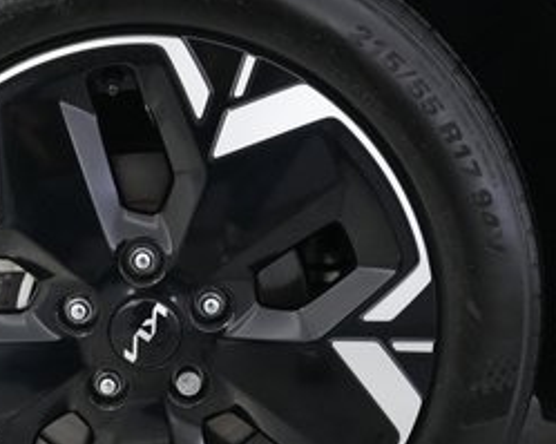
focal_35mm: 65
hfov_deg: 28.8
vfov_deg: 23.2
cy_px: 348
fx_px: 1069
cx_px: 145
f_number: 2.8
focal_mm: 27
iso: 5000
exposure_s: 1/160
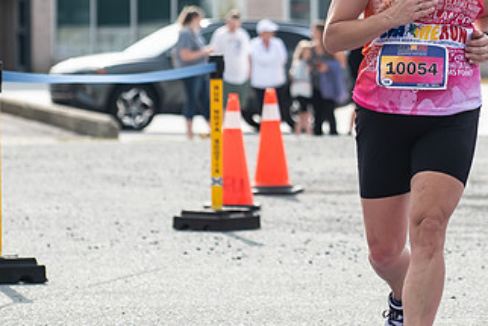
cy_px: 33
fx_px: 3621
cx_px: 396
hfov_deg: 7.7
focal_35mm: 267
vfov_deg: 5.1
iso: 250
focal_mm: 100
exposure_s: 1/1600
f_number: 4.5
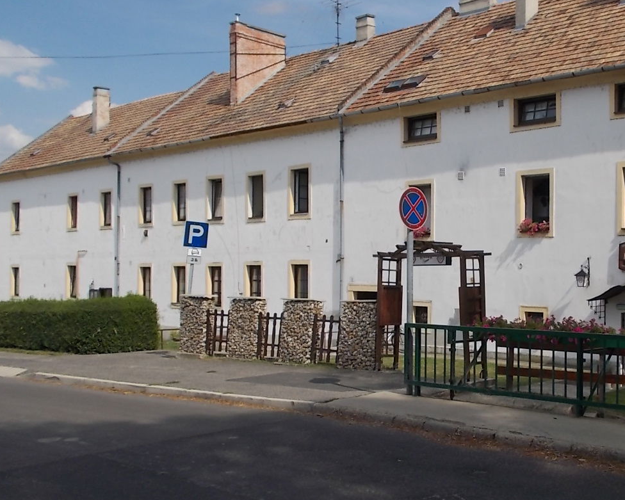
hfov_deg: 37.8
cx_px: 467
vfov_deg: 31.4
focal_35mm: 48
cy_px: 264
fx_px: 888
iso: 80
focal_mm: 5.3
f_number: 8.6
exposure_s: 1/200
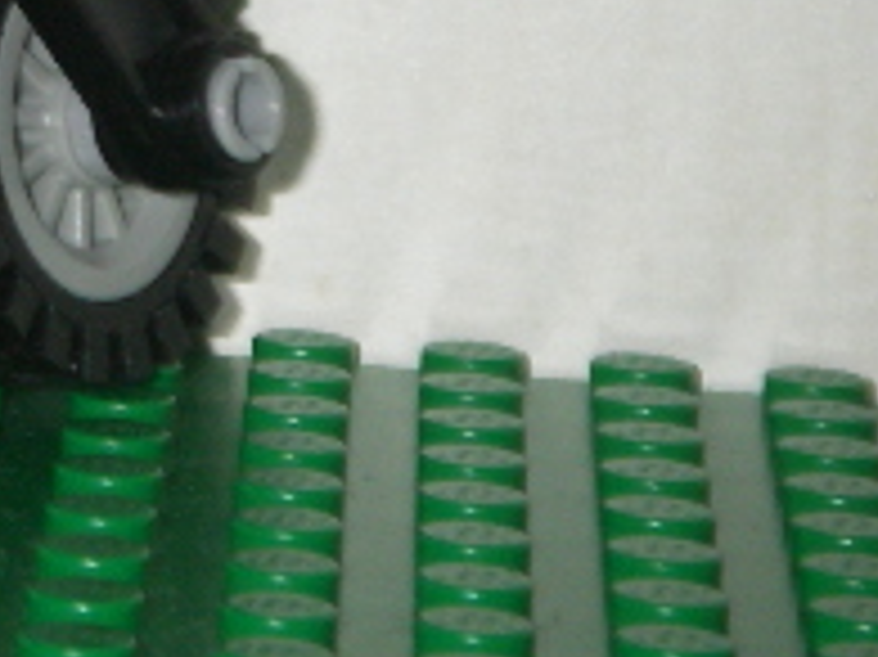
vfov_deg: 4.6
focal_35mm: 318
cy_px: -351
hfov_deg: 6.2
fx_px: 8061
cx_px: -396
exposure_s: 1/80
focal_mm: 16
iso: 160
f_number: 3.9
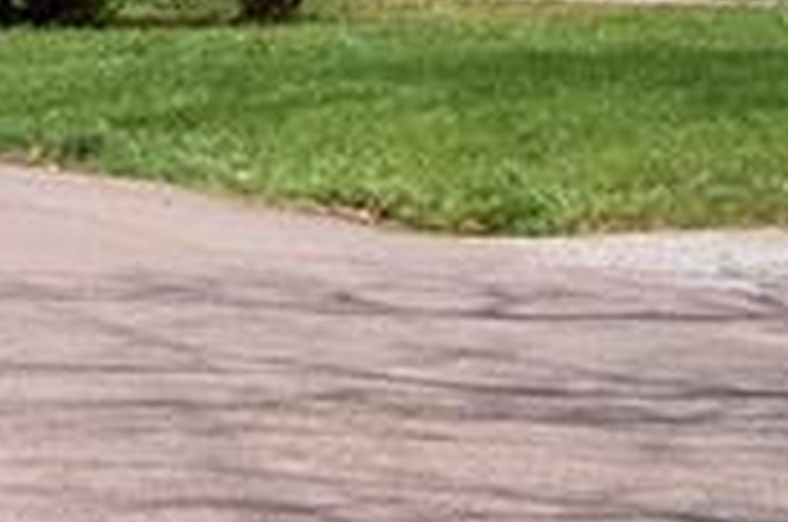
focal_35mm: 211
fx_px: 4610
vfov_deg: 6.4
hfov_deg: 8.7
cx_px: -1198
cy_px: -292
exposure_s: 1/1000
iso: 400
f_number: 8
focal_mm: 18
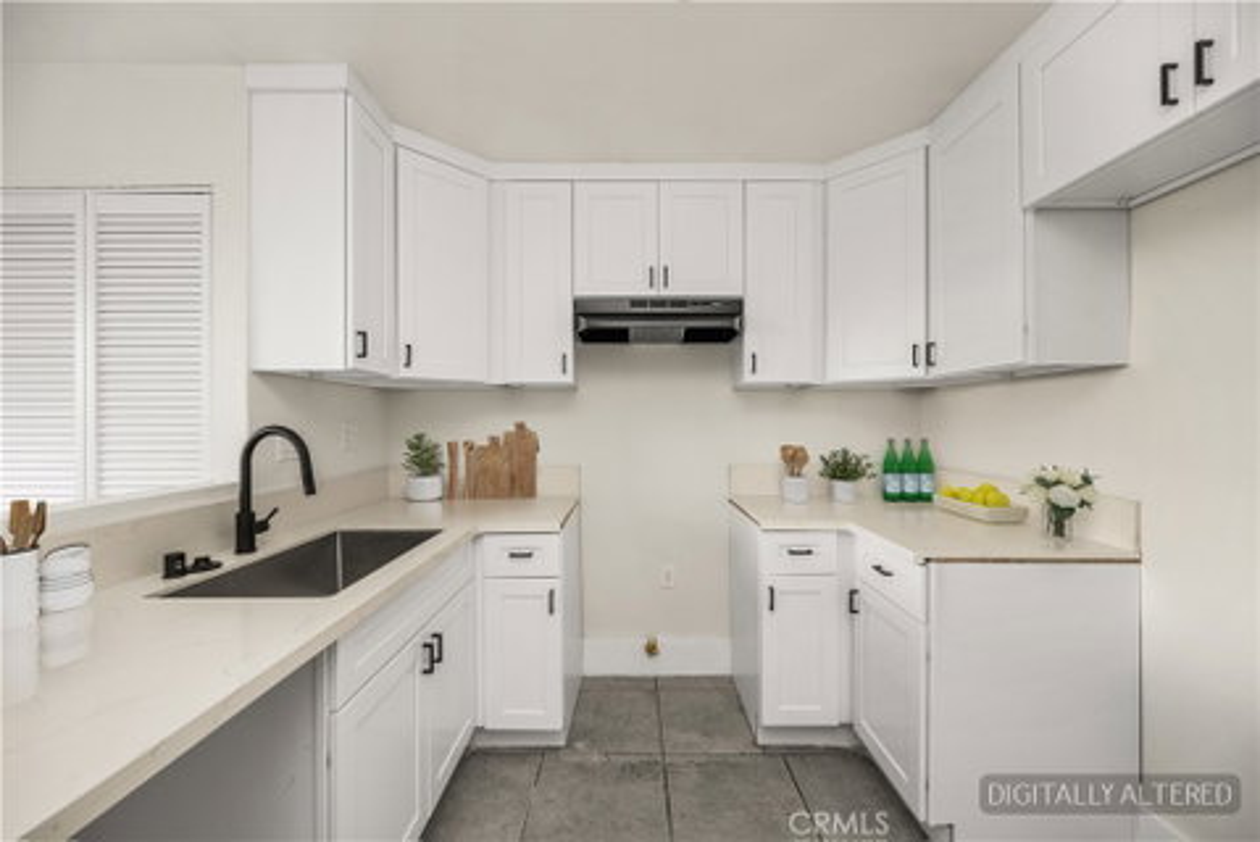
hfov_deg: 104.2
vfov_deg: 81.3
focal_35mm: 14
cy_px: 421
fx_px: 490
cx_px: 630
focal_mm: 14
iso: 125
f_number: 5.6
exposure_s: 1/40
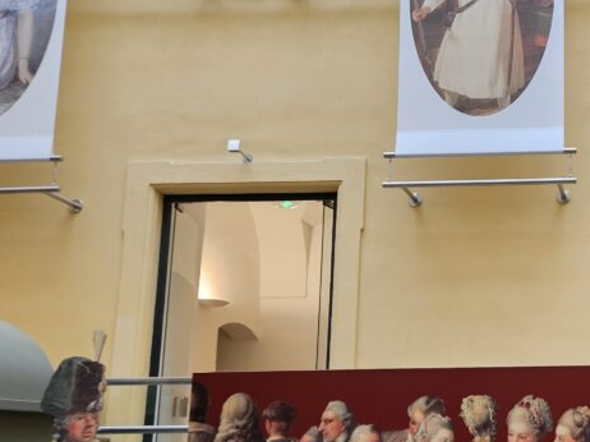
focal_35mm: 51
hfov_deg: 34.2
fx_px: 869
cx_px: 591
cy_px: 291
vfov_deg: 28.4
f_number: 1.8
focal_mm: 5.4
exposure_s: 1/100
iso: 80
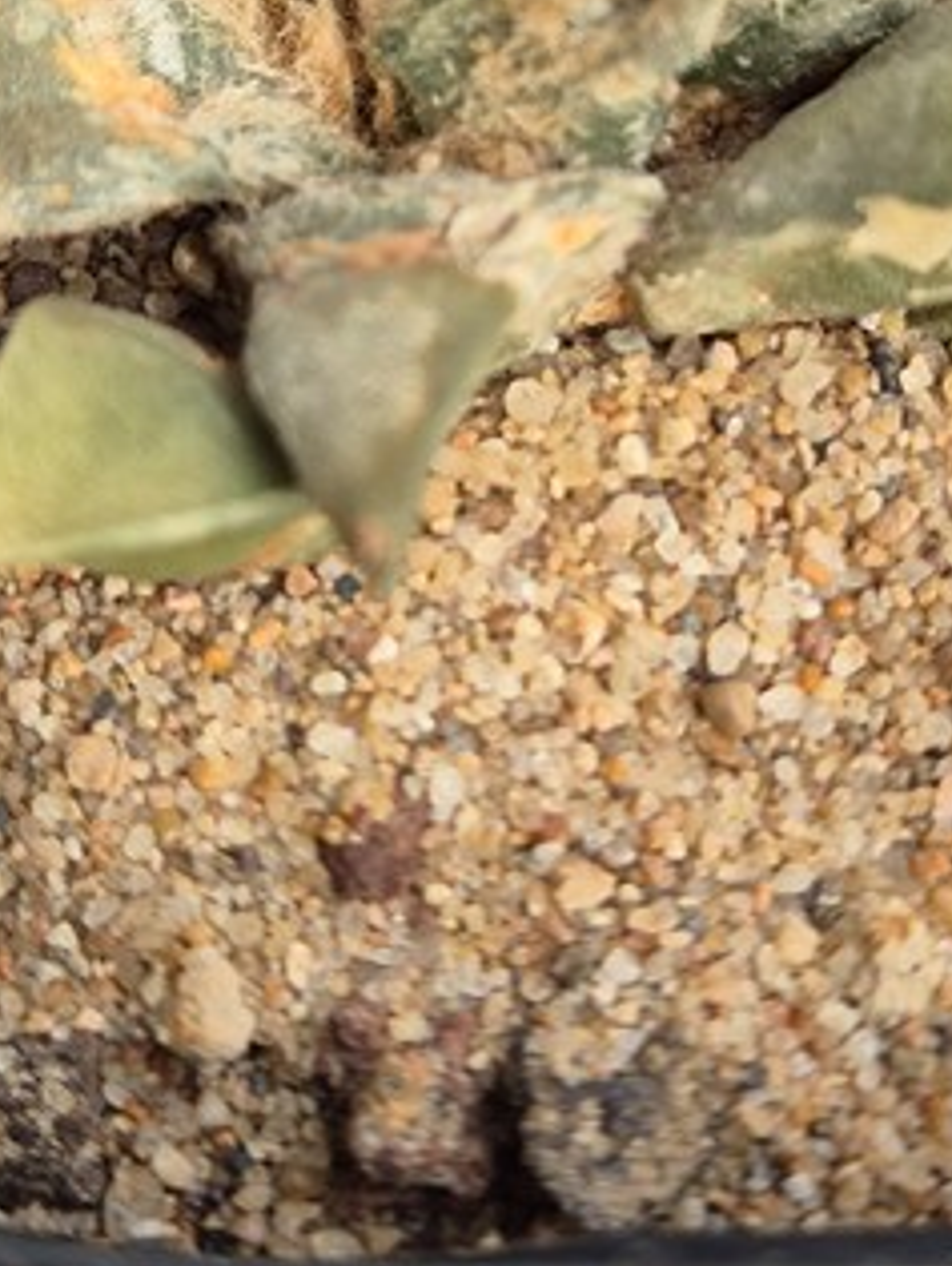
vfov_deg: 33.6
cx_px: 522
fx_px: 2049
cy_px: 305
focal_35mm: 56
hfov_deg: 26.1
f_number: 1.8
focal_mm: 5.4
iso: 80
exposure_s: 1/180
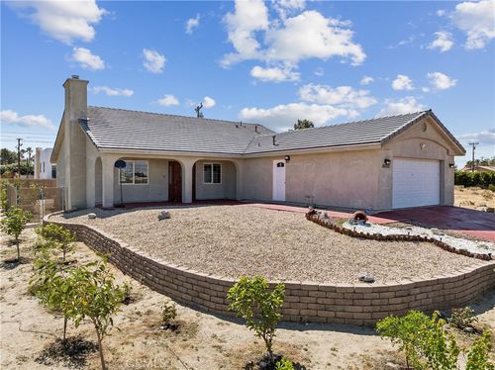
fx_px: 343
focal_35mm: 24
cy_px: 185
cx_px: 248
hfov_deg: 71.6
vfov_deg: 56.7
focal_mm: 12.3
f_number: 2.8
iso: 100
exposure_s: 1/100
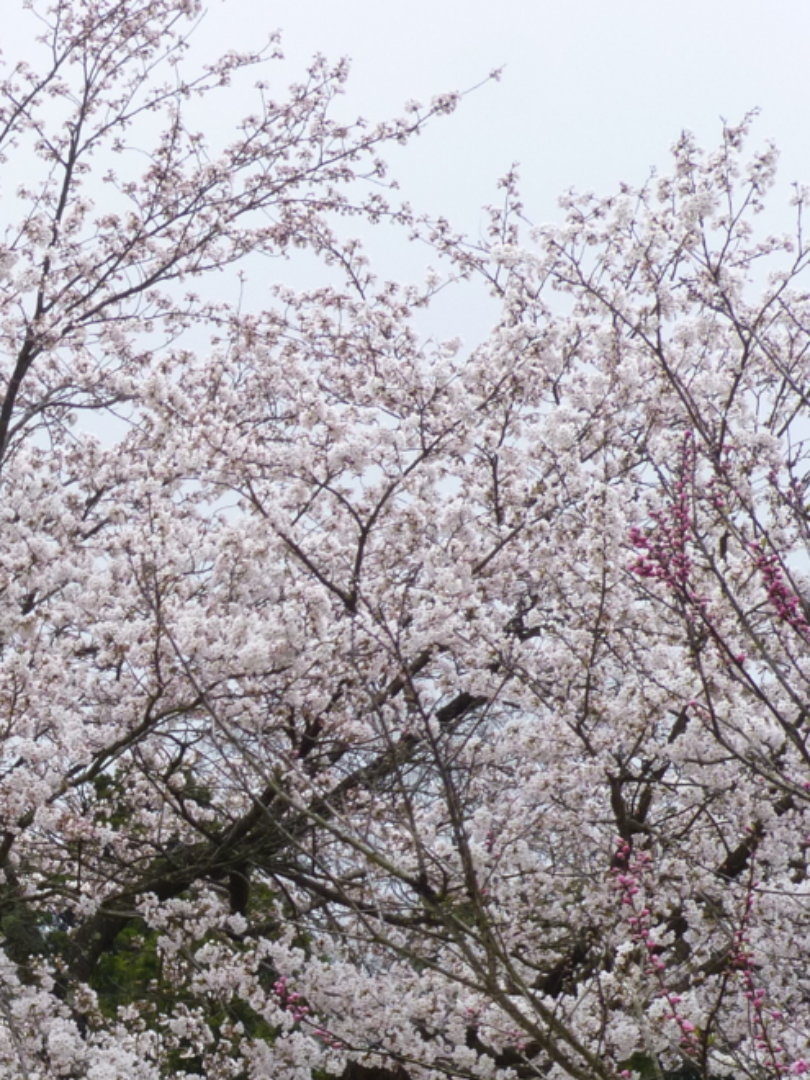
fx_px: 4087
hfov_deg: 11.1
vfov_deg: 14.8
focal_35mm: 131
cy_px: 1111
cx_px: -169
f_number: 4.6
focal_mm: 9.7
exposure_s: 1/200
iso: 100
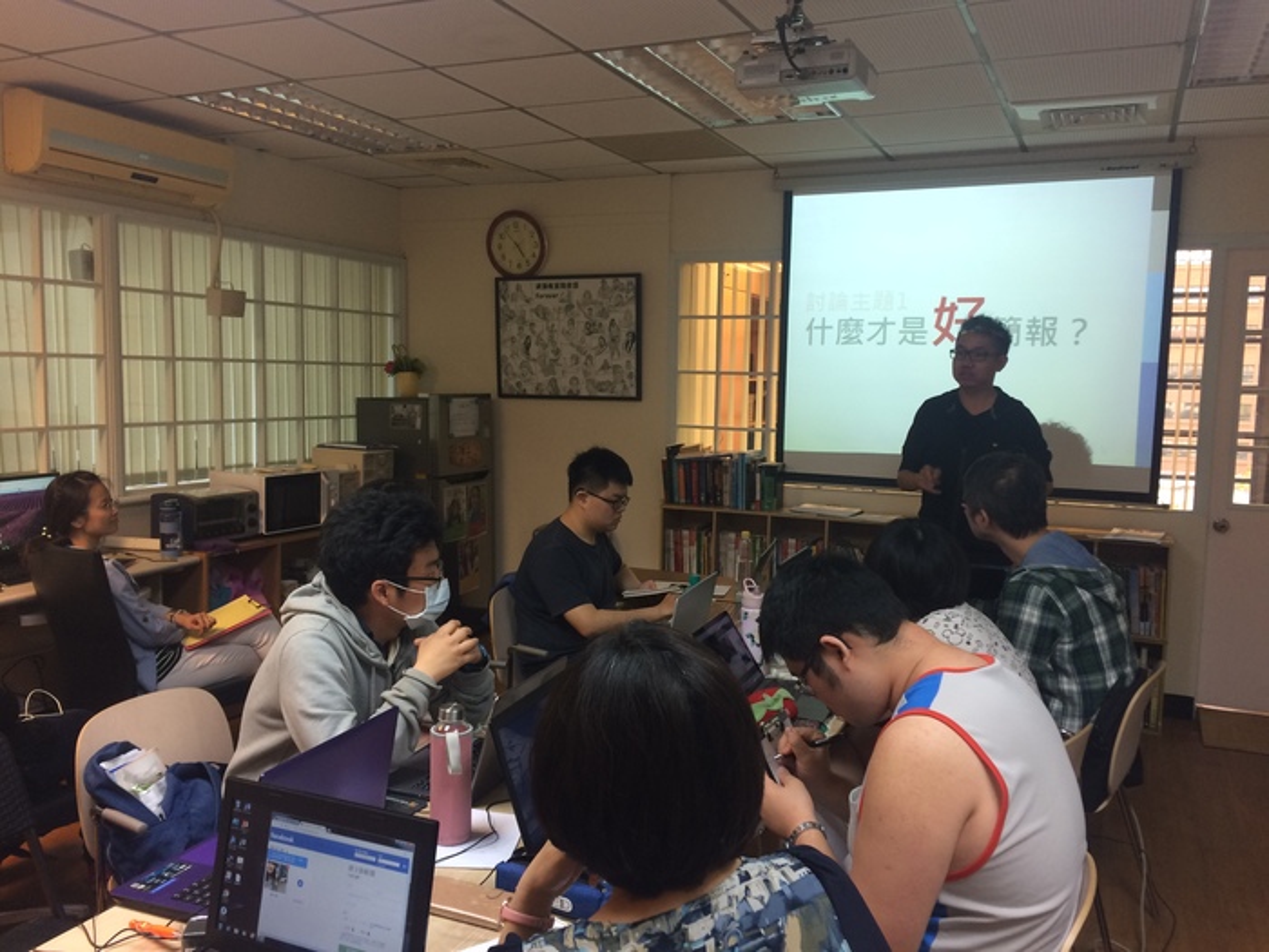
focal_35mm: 29
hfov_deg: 61.7
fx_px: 1063
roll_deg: -0.3
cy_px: 476
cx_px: 634
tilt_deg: -5.4
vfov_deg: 48.2
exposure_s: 1/30
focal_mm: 4.15
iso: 64
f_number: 2.2
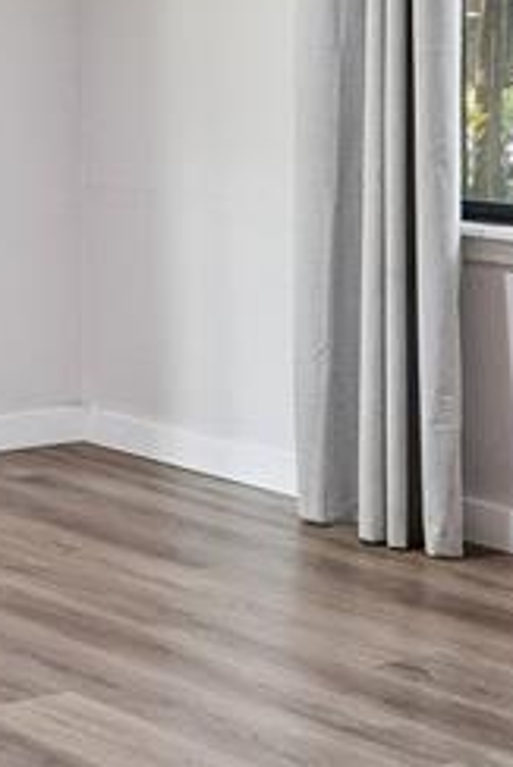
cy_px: 28
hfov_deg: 14.3
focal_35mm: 88
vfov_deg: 22.4
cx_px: -296
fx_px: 1878
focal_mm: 14
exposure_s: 1
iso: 100
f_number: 9
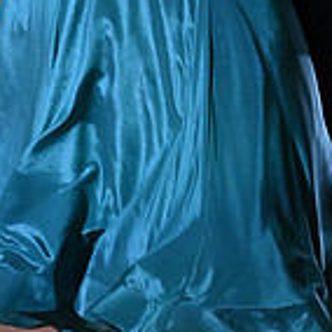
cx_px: 314
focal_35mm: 309
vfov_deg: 5.5
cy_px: -339
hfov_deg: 5.7
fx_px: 3353
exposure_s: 1/320
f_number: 7.1
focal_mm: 89
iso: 5000
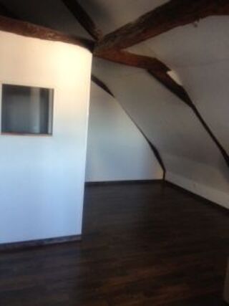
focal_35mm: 35
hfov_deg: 40.7
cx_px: 114
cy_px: 153
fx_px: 309
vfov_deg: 52.6
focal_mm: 4.28
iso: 160
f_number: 2.4
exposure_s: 1/20
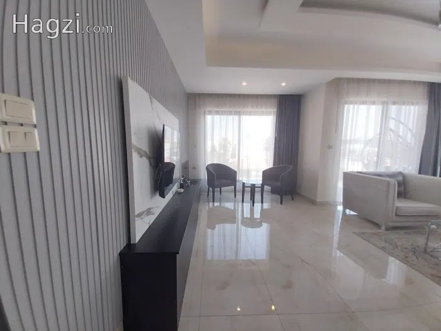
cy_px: 166
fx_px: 166
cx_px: 220
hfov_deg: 106.2
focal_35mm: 13
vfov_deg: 89.9
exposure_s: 1/100
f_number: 2.2
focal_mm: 1.3
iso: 80
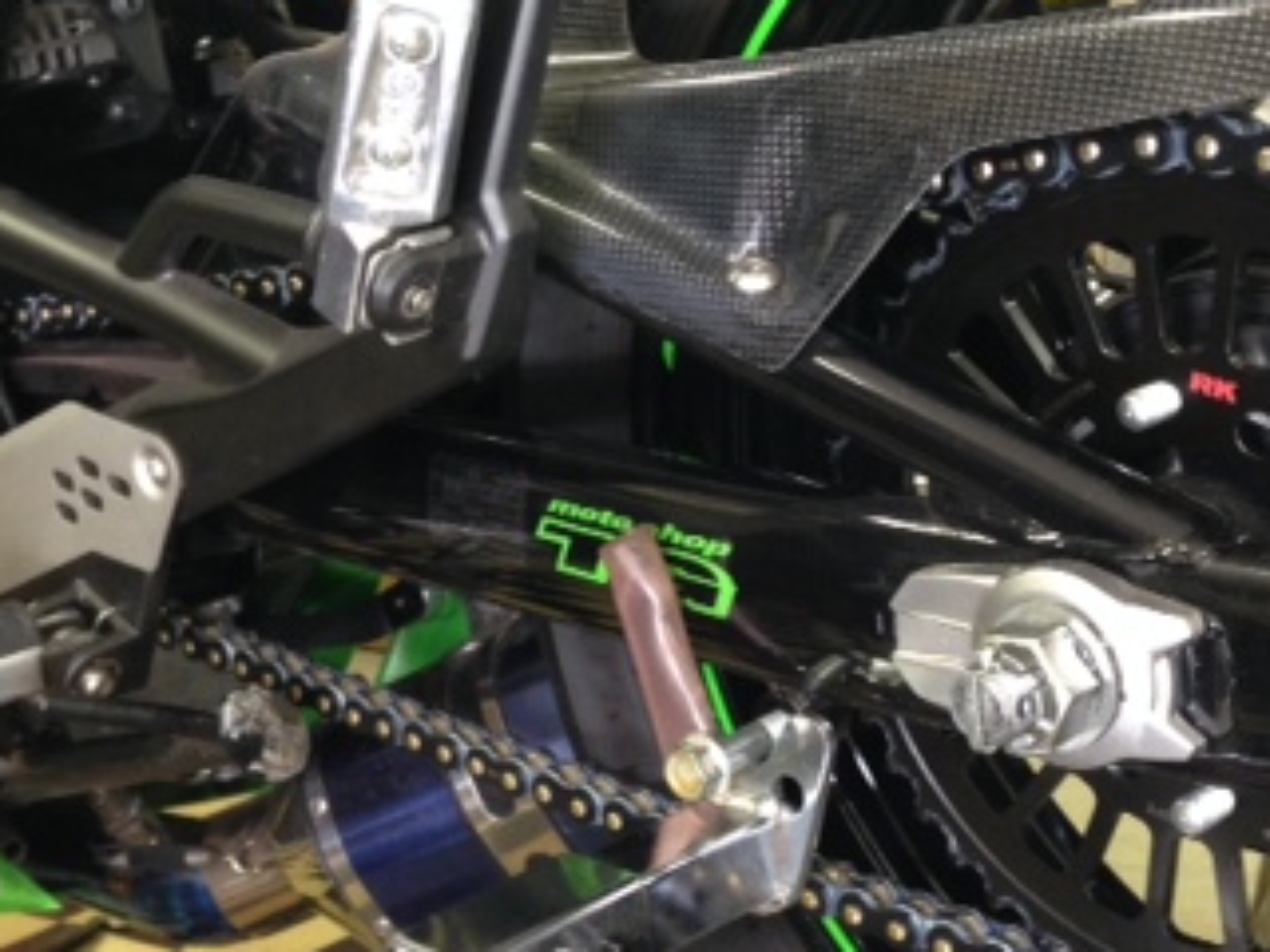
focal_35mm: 66
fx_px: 2421
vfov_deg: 22.3
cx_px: 615
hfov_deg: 29.4
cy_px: 464
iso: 125
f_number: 2.4
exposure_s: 1/20
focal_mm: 4.12
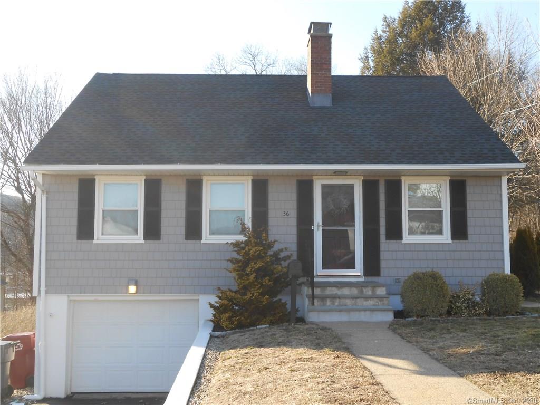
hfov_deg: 49.0
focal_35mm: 38
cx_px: 270
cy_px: 202
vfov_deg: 37.7
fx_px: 593
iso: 80
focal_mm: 6.8
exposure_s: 1/160
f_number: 4.2
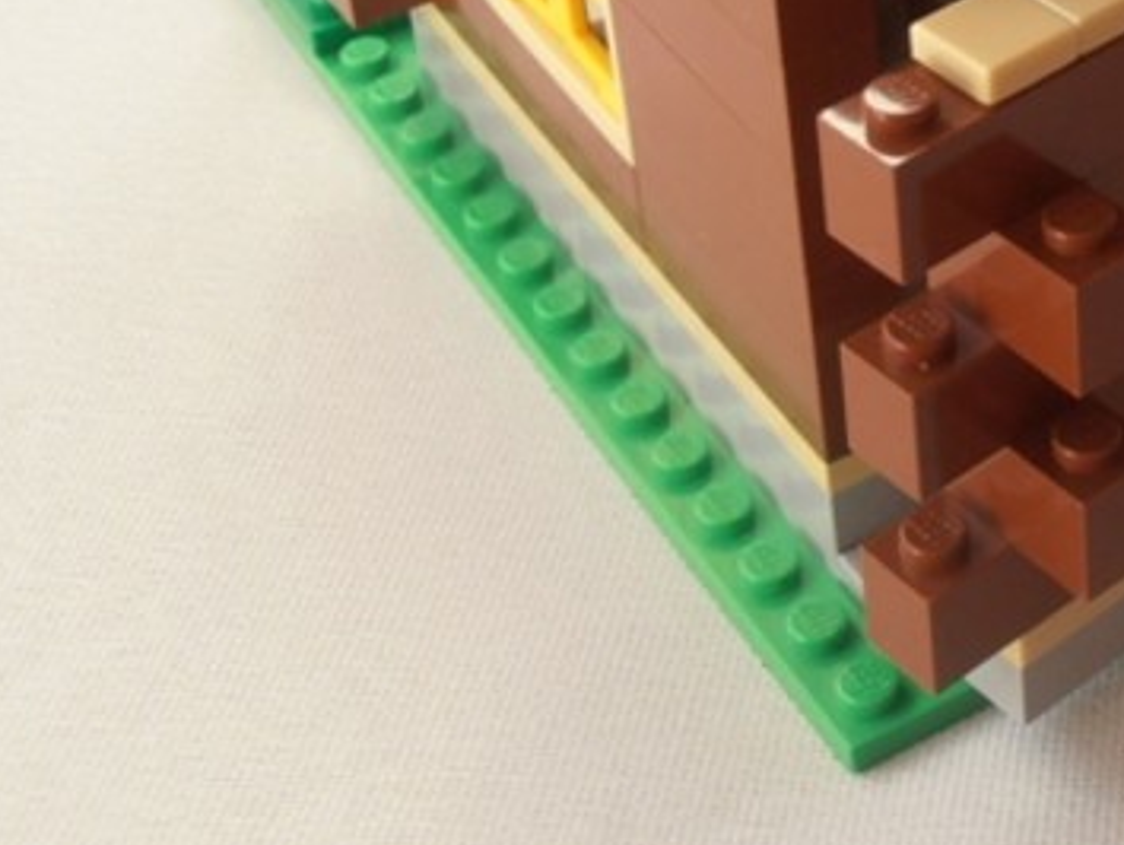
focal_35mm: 94
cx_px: 1302
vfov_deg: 15.3
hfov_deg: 19.8
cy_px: -119
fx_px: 3054
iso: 100
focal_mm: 6.61
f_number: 3.9
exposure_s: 1/40
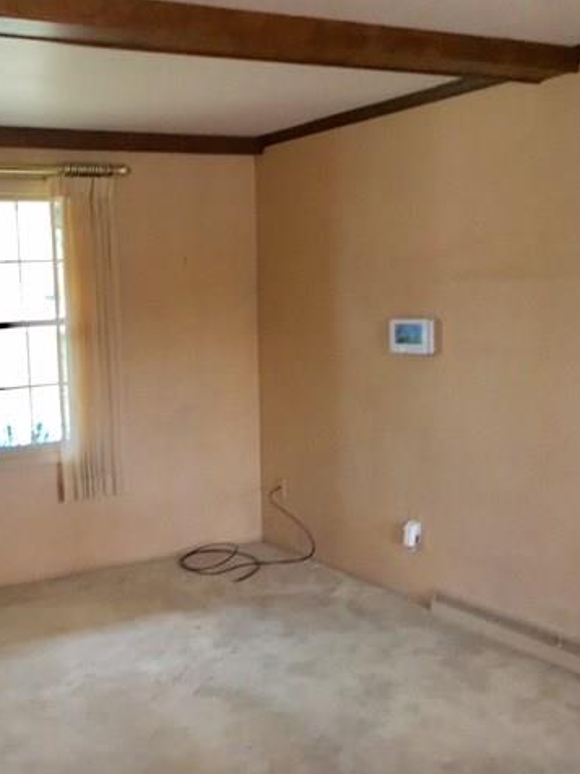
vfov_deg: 47.9
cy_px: 387
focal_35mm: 39
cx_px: 70
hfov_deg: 34.9
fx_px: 871
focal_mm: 4.15
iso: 125
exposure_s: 1/30
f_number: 2.2
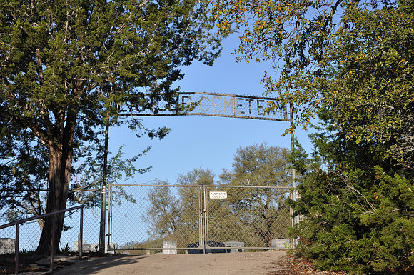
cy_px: 138
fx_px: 1068
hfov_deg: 21.9
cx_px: 207
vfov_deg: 14.7
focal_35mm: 93
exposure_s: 1/200
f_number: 7.1
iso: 200
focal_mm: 62
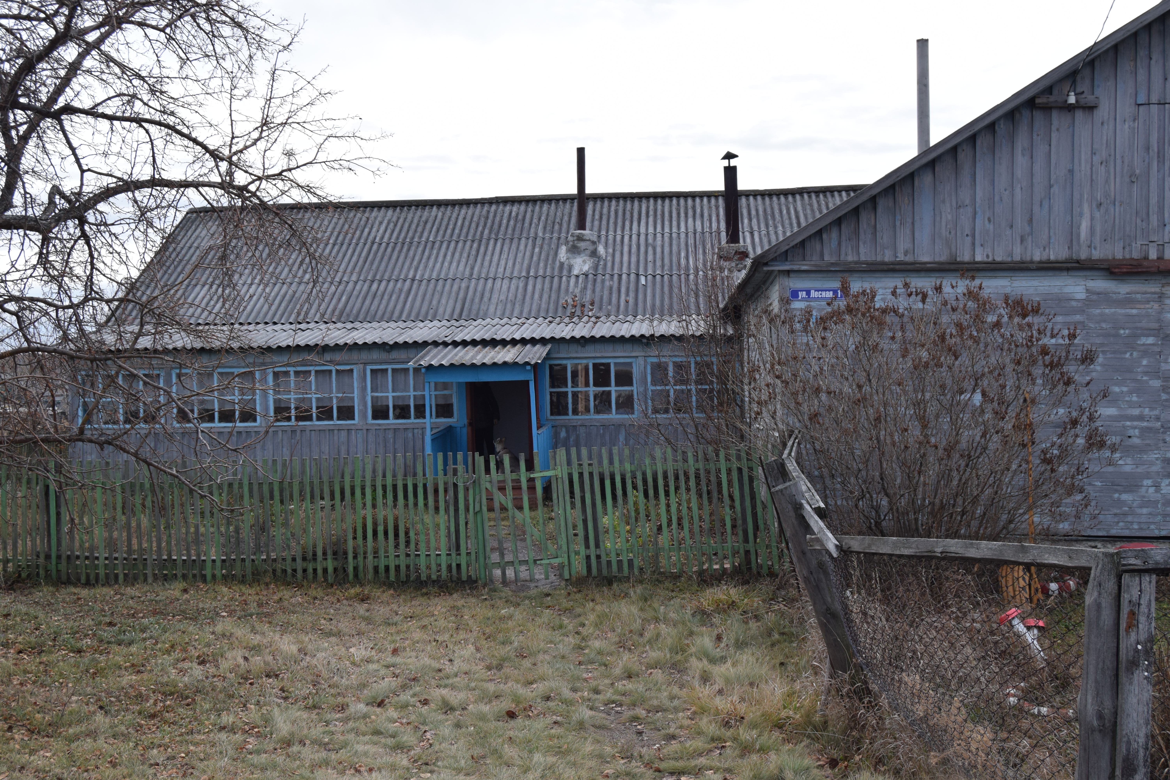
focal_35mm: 39
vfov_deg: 34.2
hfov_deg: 49.6
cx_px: 585
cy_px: 390
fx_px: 1267
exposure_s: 1/250
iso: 400
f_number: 8
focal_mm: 26
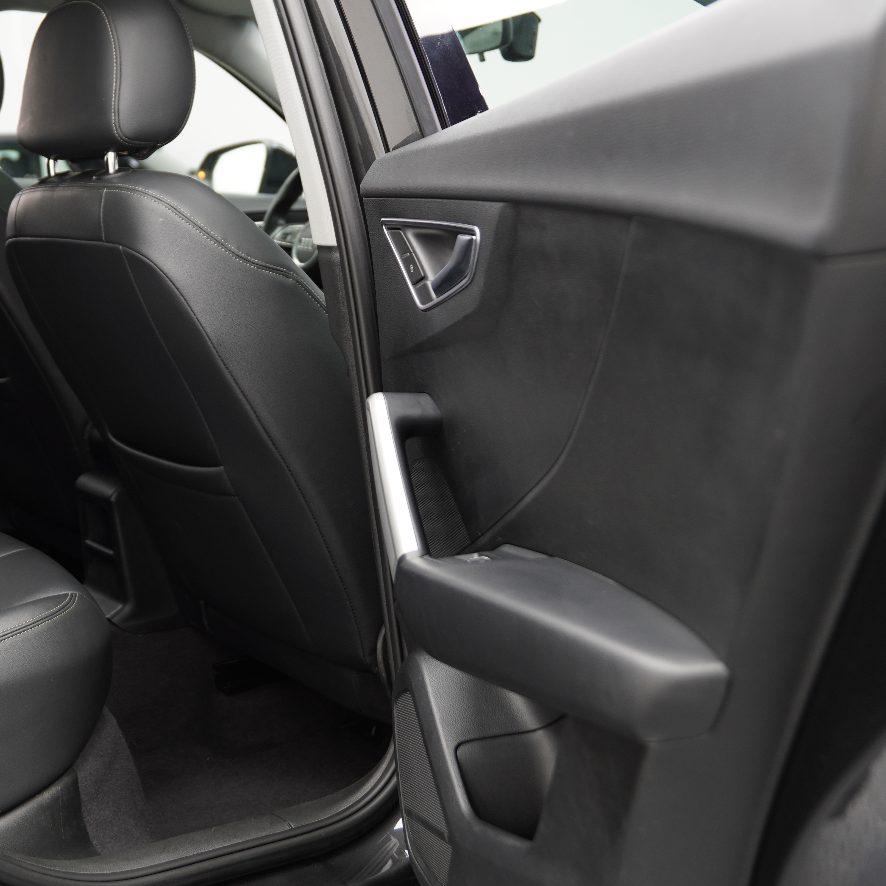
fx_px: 1442
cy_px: 348
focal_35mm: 50
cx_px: 233
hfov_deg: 33.5
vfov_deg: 34.0
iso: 160
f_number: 2.8
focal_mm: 21
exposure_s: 1/25
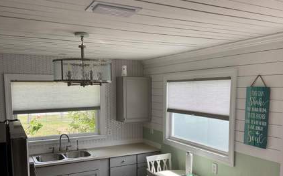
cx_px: 143
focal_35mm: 35
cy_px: 116
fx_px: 270
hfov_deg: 55.4
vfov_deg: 35.9
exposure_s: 1/122
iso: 32
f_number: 1.8
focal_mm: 3
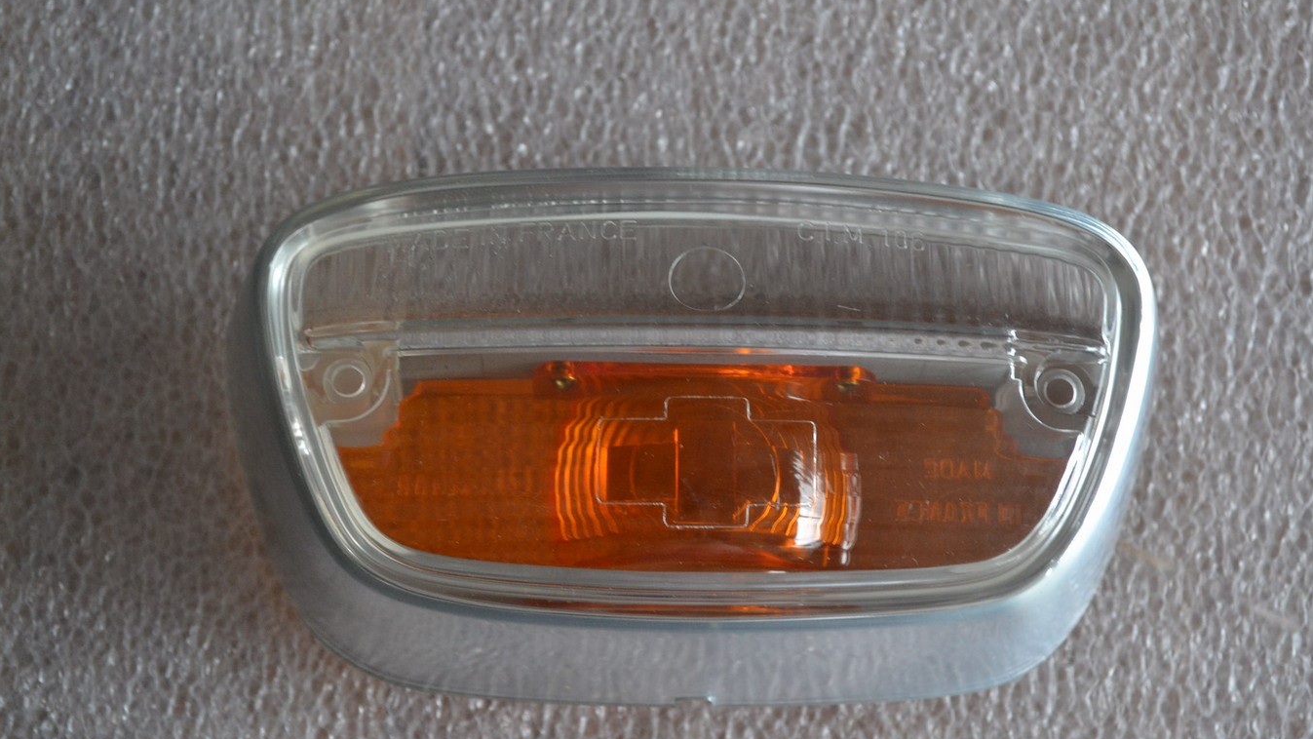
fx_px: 2194
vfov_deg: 19.1
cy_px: 417
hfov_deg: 33.3
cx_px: 657
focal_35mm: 63
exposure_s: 1/60
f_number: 5.3
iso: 1100
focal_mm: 40
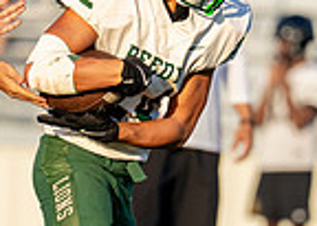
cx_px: 118
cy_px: 113
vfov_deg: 1.3
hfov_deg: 1.8
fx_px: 9926
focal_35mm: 1102
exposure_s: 1/5000
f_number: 2.8
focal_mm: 194
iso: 500
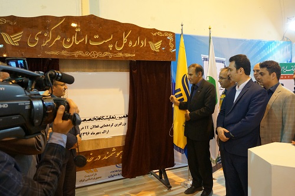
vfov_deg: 45.6
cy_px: 98
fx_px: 233
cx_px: 148
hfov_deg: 64.6
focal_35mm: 28
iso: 2000
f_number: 4
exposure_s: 1/160
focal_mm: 19
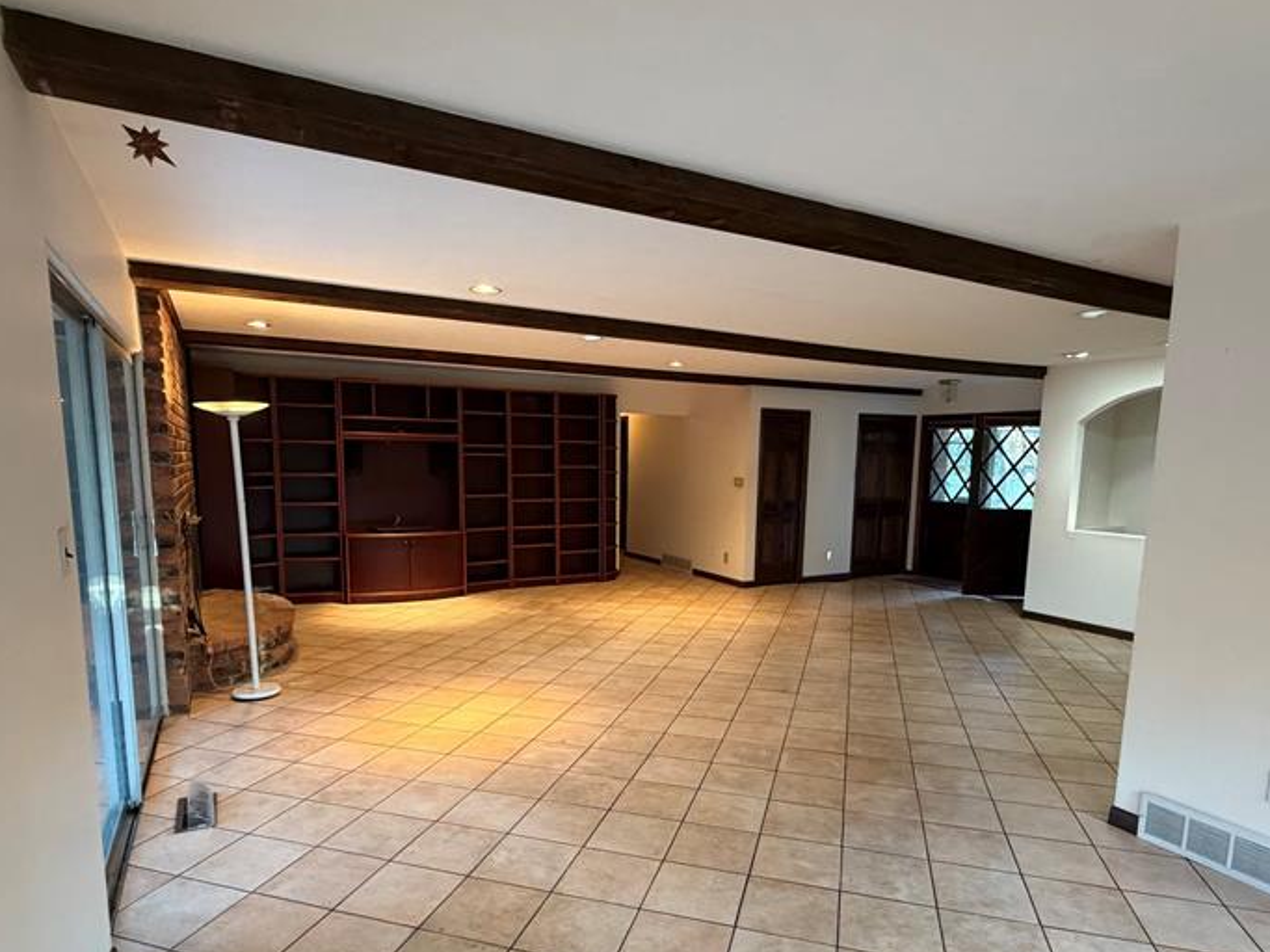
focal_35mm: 21
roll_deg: -1.9
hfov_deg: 79.0
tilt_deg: -7.6
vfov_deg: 63.0
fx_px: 770
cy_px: 556
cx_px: 645
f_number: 2.2
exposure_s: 1/60
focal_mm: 2.22
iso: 400
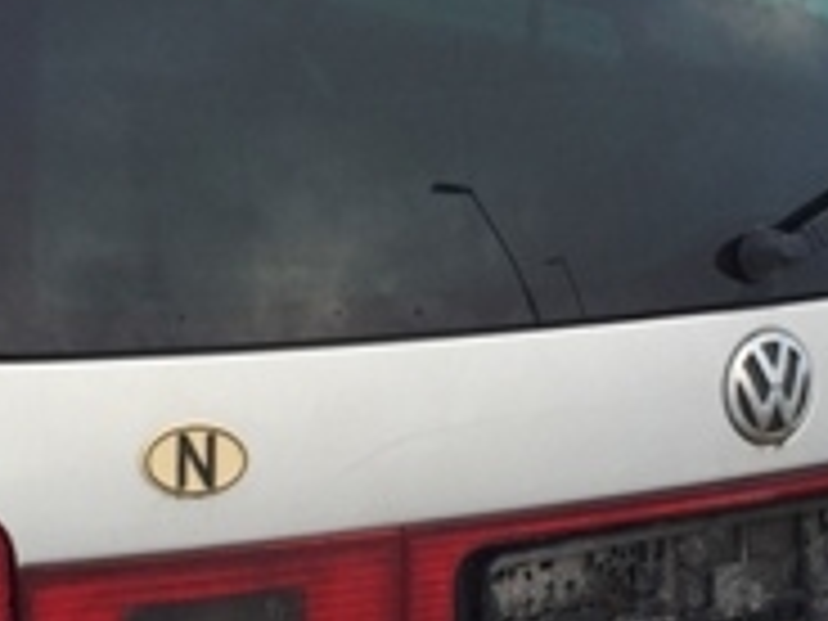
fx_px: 2416
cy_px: 459
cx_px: 374
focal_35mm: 101
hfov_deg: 19.4
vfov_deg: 14.6
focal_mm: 4.15
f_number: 2.2
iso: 32
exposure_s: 1/284
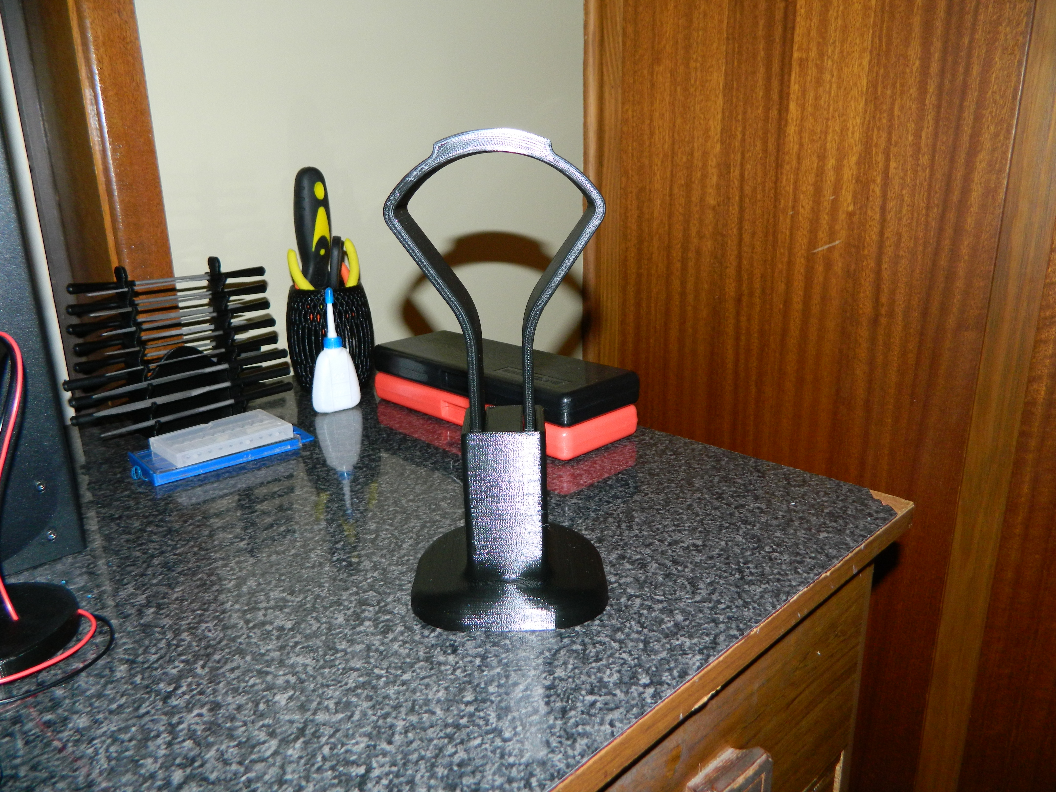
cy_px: 396
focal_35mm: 25
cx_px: 528
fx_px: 763
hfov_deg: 69.4
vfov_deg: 54.9
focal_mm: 4.5
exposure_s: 1/30
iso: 200
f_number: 3.1
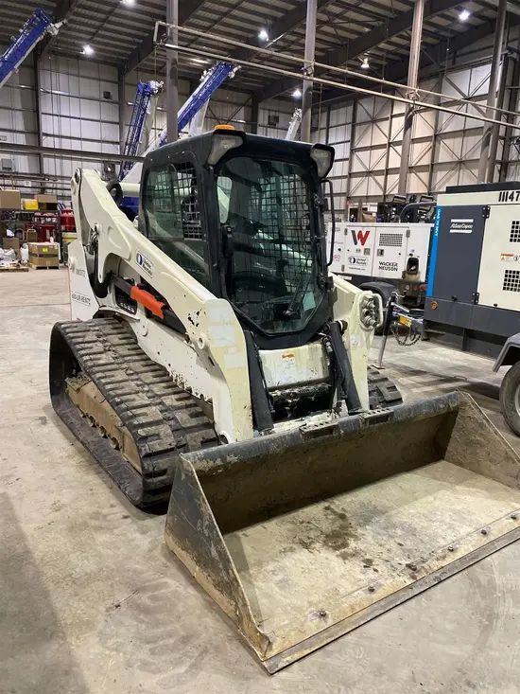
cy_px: 347
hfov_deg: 53.1
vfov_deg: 67.3
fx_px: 521
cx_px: 260
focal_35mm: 26
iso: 500
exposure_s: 1/60
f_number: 1.8
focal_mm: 4.25
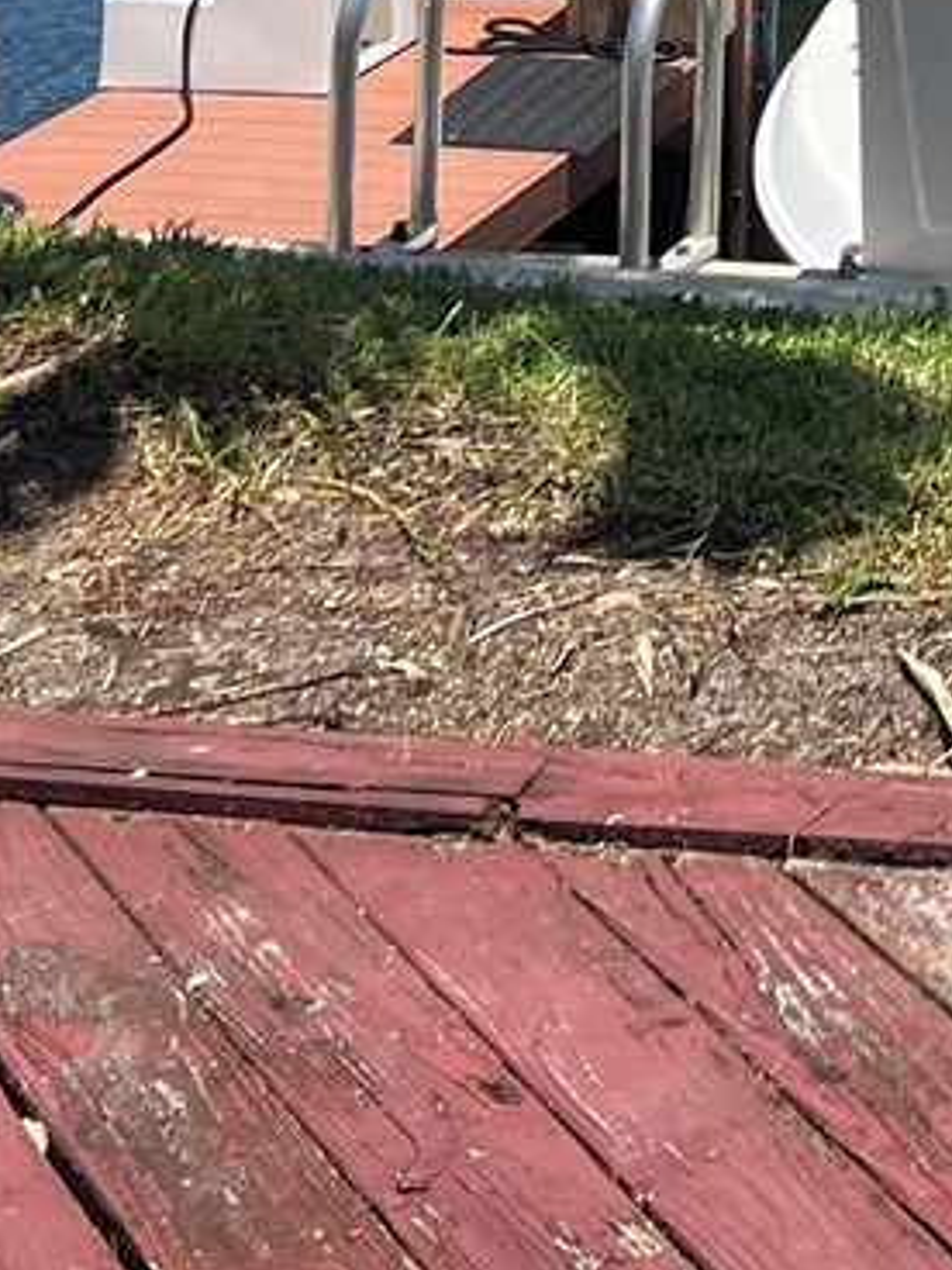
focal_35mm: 113
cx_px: 1818
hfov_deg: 11.9
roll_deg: -0.6
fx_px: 4144
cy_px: -1097
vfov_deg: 14.9
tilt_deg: +1.2
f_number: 1.5
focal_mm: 5.7
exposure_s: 1/4274
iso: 50
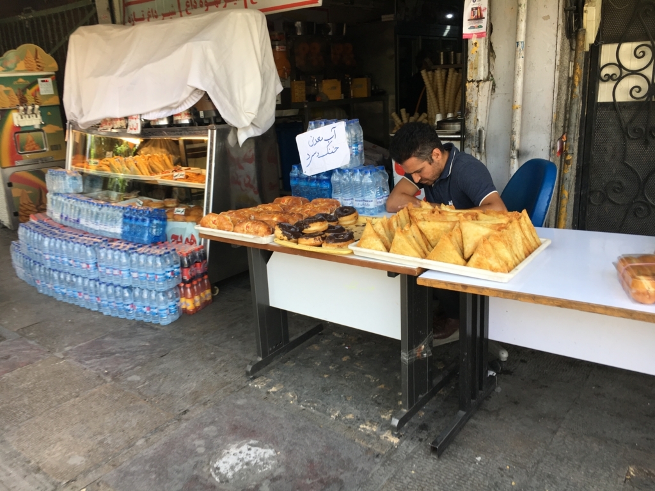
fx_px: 549
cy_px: 246
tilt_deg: -12.9
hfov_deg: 61.7
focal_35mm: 29
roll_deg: +3.8
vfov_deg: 48.2
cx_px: 328
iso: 32
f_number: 2.2
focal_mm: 4.15
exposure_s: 1/120
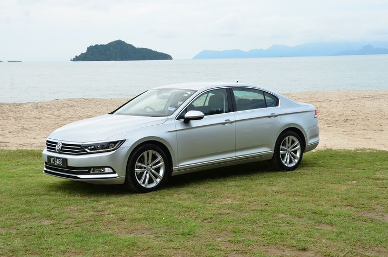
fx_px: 629
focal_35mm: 59
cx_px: 192
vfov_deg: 23.0
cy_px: 126
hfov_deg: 34.3
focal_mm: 35
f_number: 11
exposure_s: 1/500
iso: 400
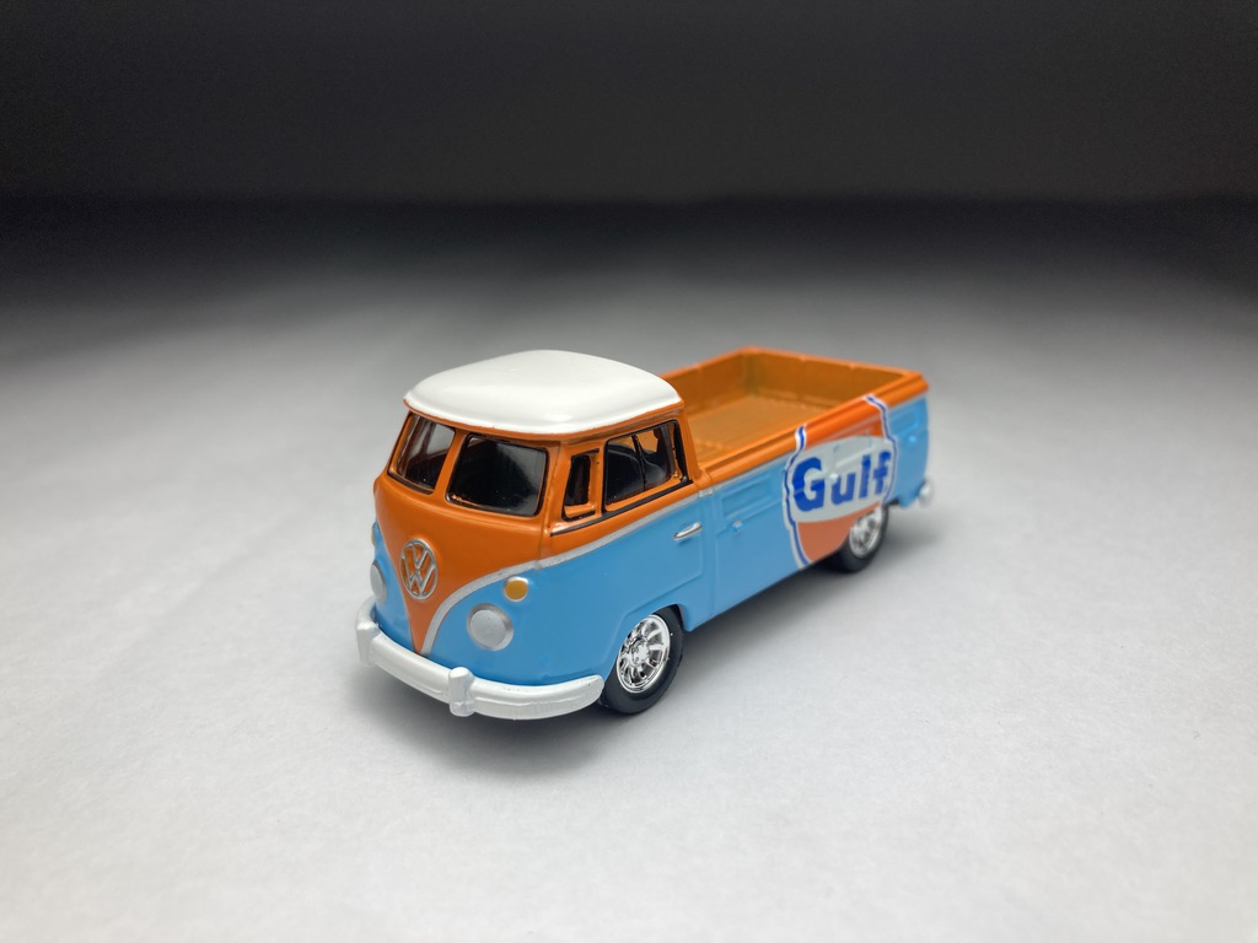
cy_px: 472
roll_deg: +0.1
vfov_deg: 49.7
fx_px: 1018
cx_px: 629
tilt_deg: -18.2
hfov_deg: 63.4
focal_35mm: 28
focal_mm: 3.99
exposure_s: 1/231
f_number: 1.8
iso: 20
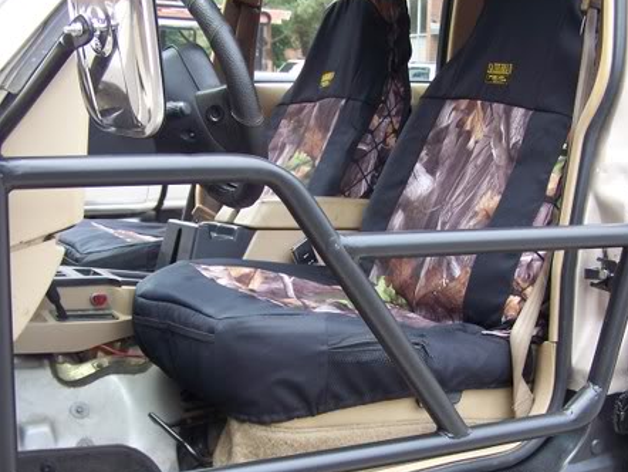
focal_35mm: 55
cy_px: 299
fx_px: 998
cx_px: 317
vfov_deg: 26.5
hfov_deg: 34.9
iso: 64
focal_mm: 6.3
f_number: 2.8
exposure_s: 1/80
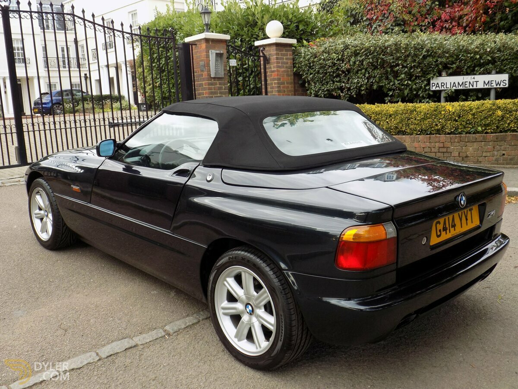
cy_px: 194
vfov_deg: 41.8
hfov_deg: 54.0
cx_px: 259
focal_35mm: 34
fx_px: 509
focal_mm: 6.1
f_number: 3.4
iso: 80
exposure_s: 1/125
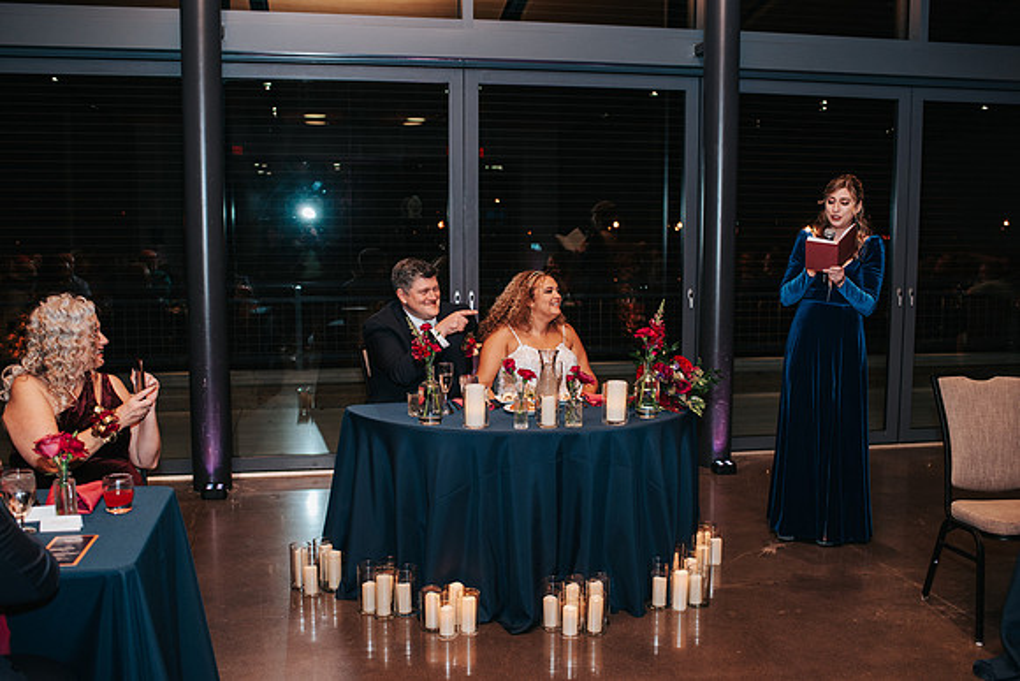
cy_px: 340
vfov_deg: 36.9
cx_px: 510
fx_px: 1020
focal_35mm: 36
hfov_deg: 53.1
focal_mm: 35
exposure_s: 1/200
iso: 1000
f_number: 2.8
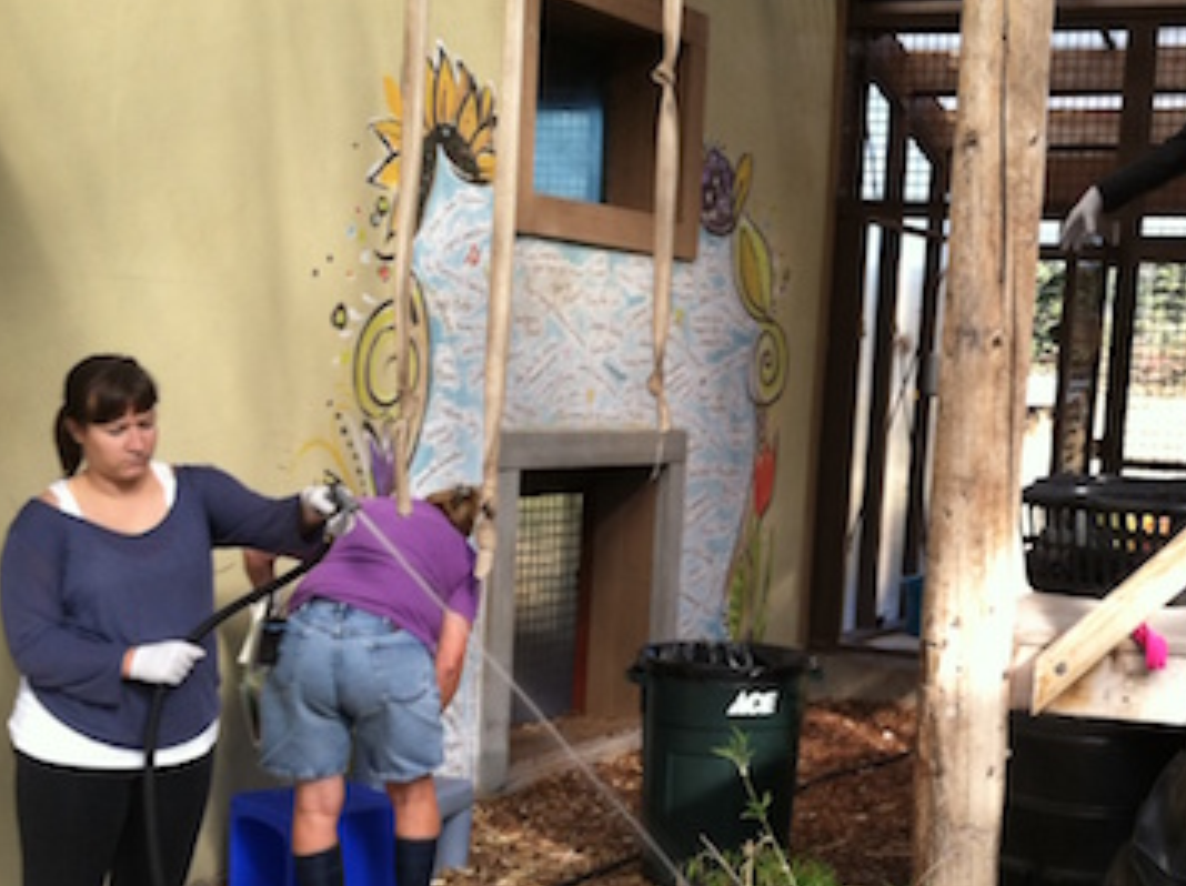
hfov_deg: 32.7
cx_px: 886
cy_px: 591
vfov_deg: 25.0
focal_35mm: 58
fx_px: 1984
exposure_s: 1/155
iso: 80
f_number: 2.8
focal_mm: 3.85
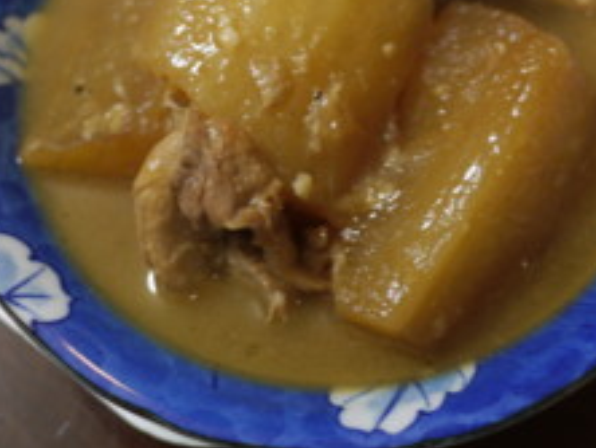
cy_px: 72
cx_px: 330
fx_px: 1396
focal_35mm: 81
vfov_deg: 18.0
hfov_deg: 24.1
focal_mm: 20
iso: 100
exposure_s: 1/40
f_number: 1.7
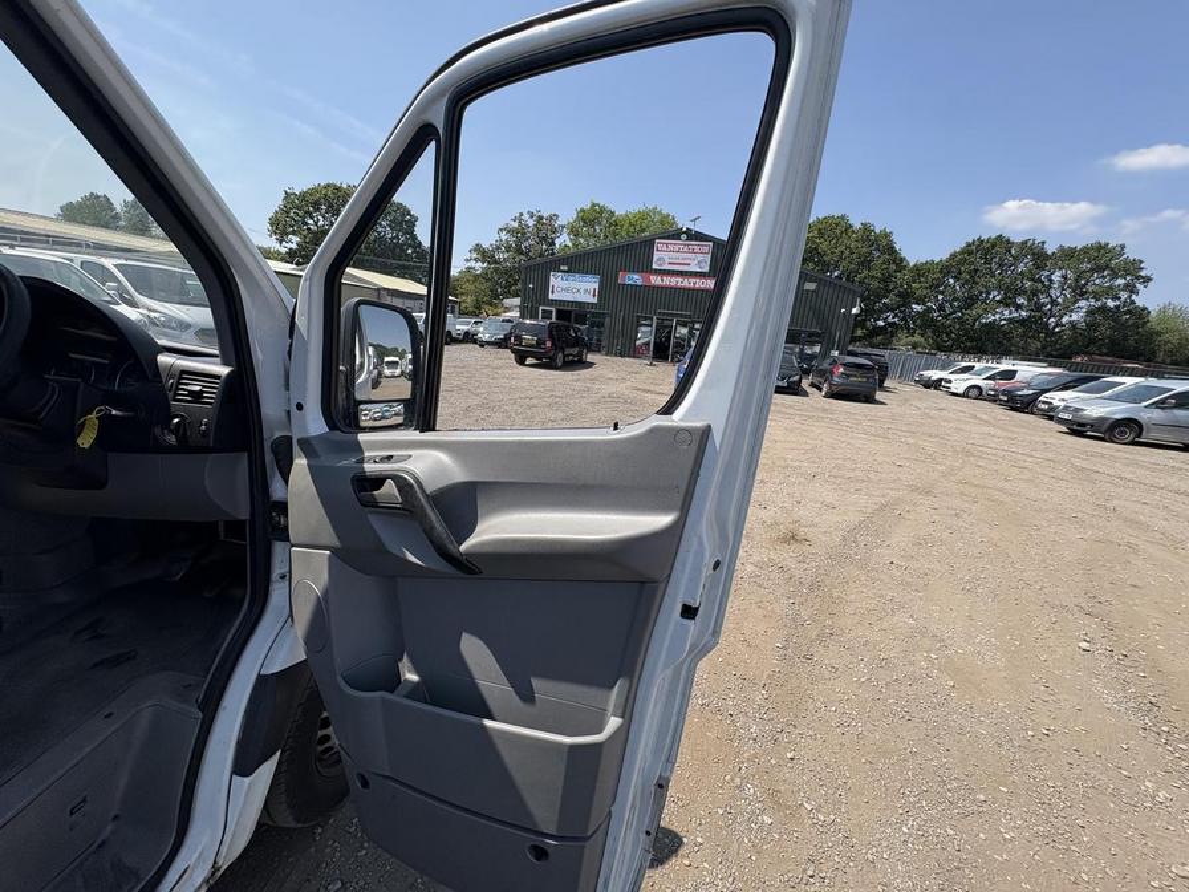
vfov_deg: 85.7
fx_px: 481
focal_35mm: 14
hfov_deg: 102.1
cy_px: 446
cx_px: 594
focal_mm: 2.22
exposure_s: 1/1126
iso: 40
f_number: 2.2
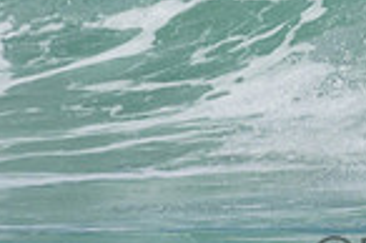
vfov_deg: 0.4
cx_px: 506
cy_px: -157
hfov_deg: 0.6
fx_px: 32344
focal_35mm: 3185
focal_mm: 800
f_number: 11
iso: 1250
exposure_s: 1/1600
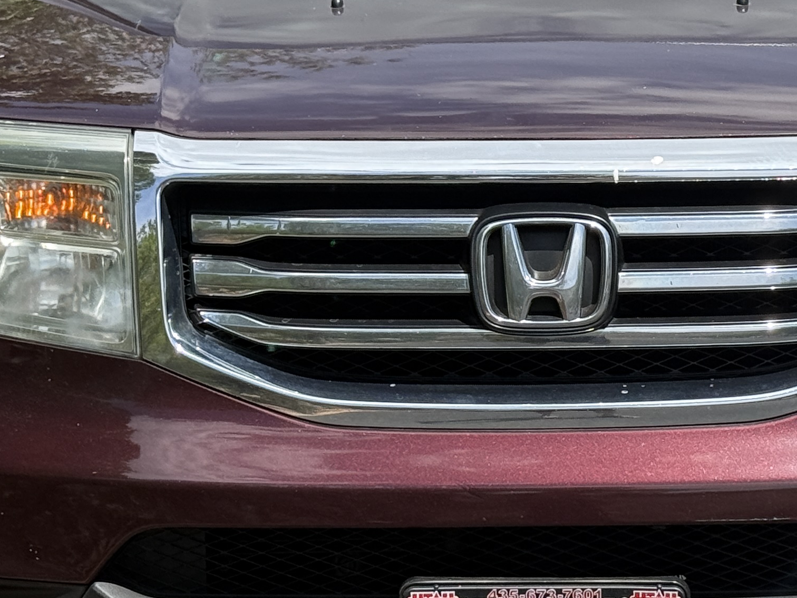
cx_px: 553
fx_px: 2947
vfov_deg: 11.6
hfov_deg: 15.4
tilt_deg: -8.5
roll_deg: -0.8
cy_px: 245
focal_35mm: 128
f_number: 1.78
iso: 64
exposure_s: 1/3891
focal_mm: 6.76
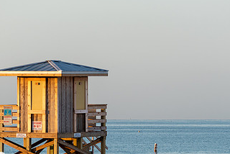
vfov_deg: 3.7
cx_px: 116
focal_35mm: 375
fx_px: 2398
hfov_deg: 5.5
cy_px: 126
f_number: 5.6
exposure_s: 1/500
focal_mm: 135
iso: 200
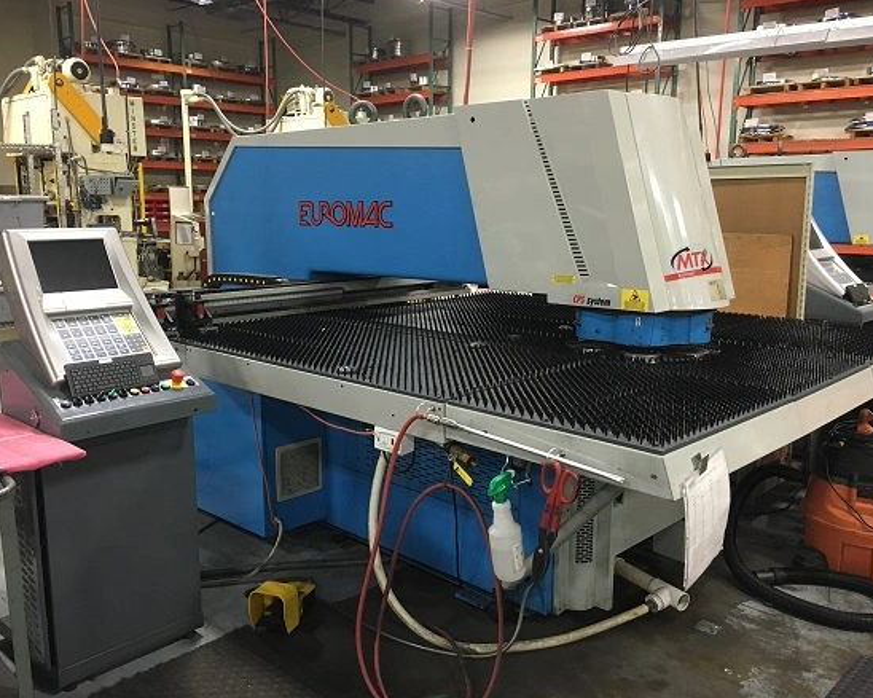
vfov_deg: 47.1
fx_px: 801
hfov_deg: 57.2
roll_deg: -1.4
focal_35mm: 31
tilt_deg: -9.7
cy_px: 346
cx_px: 425
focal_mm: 4.15
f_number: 2.2
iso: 125
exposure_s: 1/30
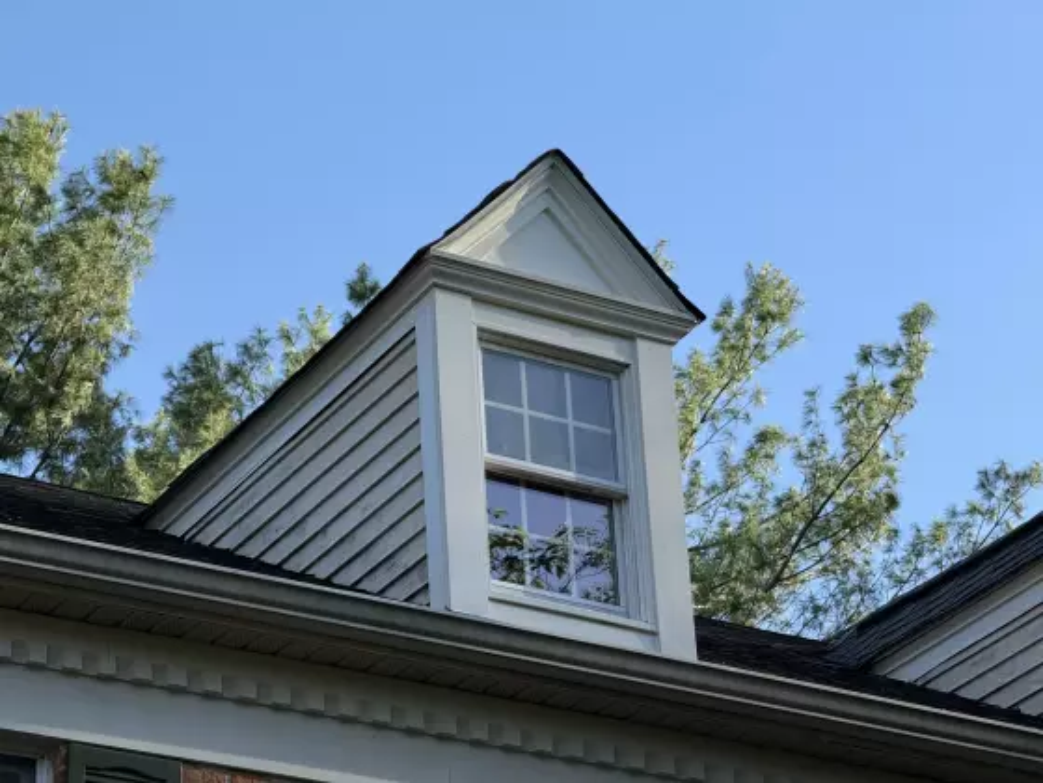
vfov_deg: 12.3
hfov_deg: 16.4
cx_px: 522
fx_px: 3616
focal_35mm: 120
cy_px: 392
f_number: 2.8
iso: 50
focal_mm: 15.66
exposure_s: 1/497
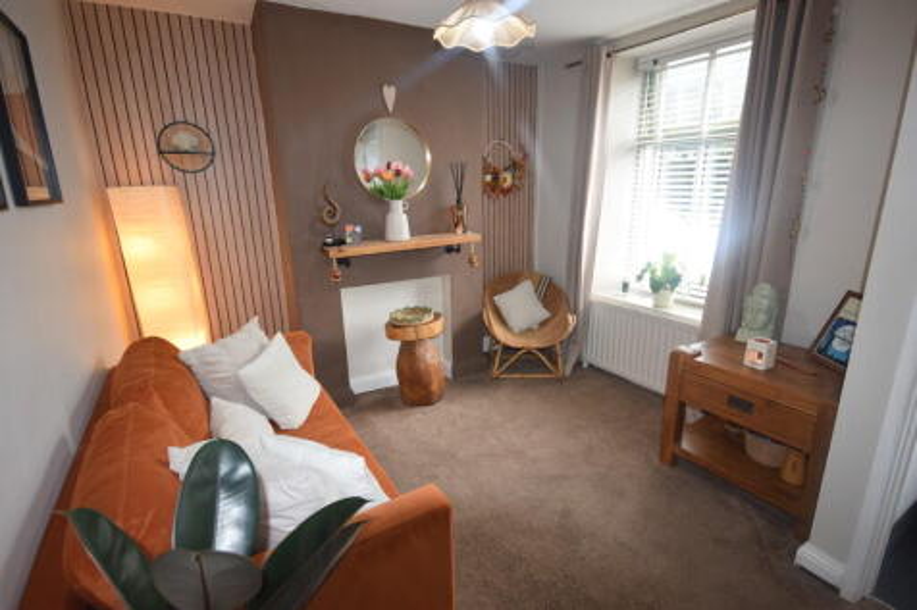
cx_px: 458
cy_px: 305
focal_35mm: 17
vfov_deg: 69.6
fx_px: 439
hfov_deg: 92.5
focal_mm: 11.5
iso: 720
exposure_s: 1/125
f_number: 5.6
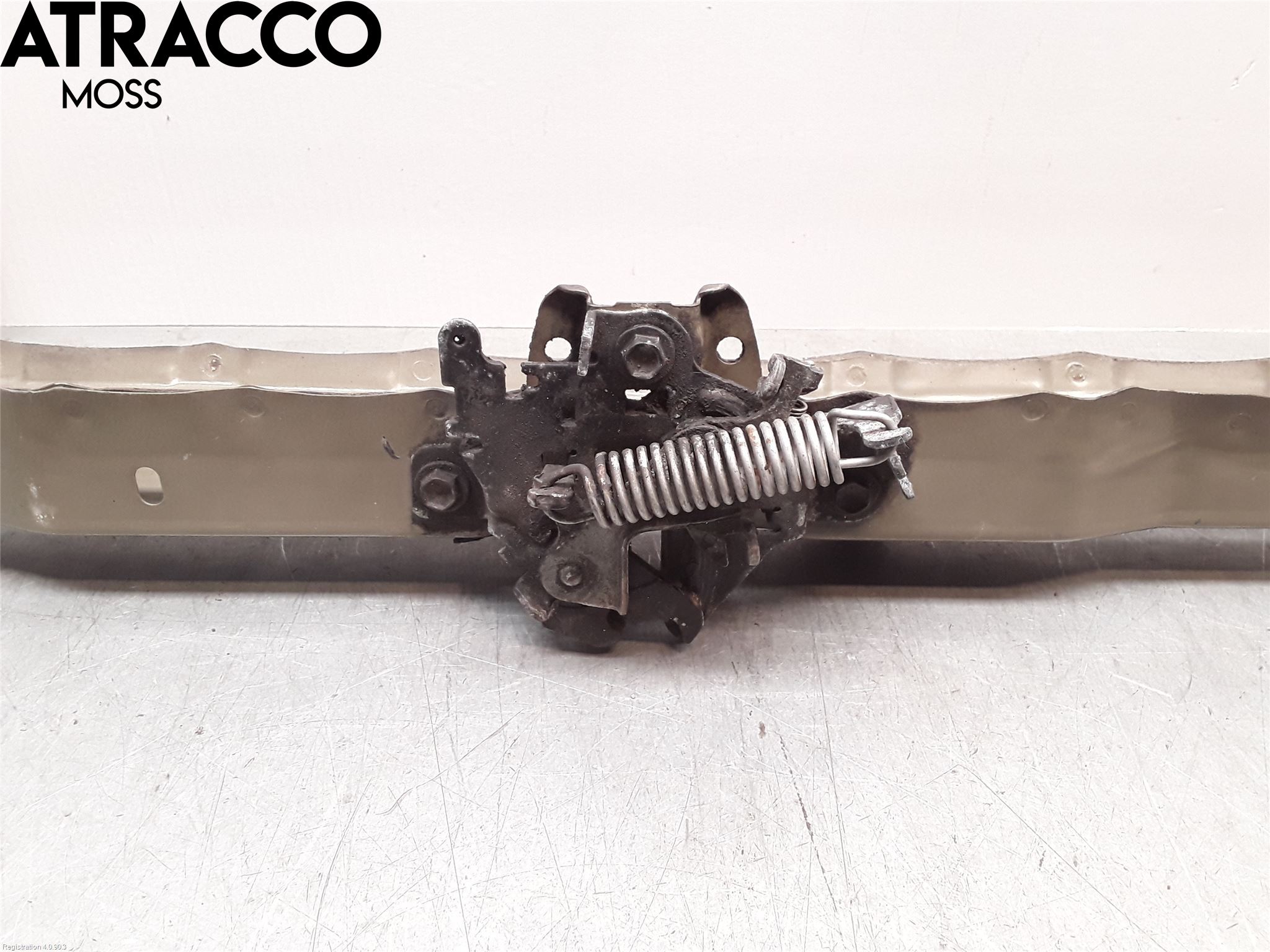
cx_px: 635
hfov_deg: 63.4
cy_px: 476
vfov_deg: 49.7
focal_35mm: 28
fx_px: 1027
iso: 100
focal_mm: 2.91
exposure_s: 1/50
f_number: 1.9
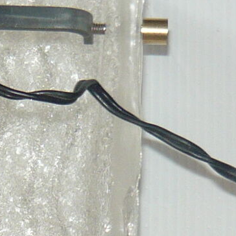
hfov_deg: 8.9
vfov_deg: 8.9
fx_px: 1496
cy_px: 299
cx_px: -38
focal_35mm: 194
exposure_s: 1/30
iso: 100
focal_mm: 5.5
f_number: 2.8
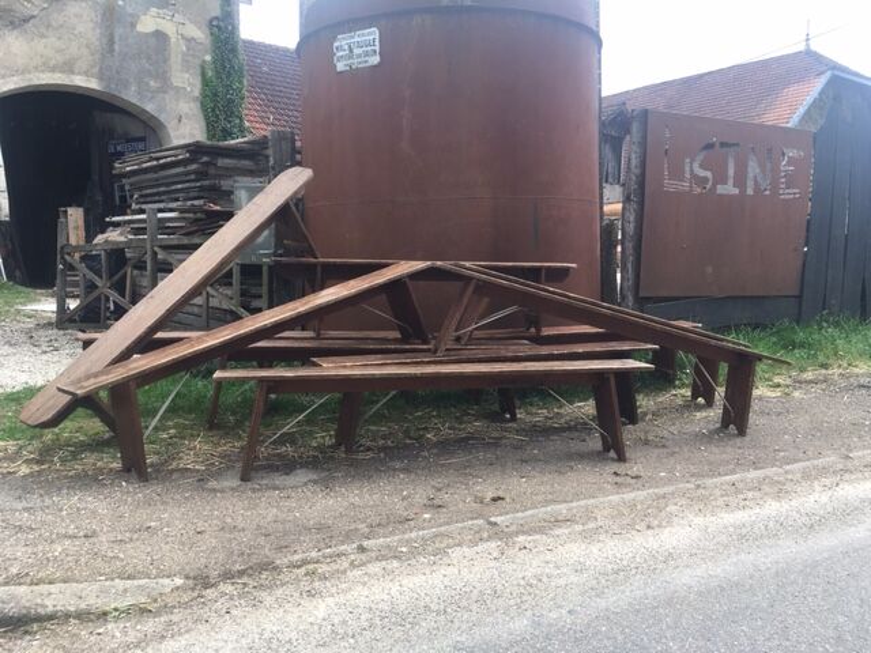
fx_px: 730
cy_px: 326
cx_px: 436
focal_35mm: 29
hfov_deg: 61.7
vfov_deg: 48.2
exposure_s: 1/310
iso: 25
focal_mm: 4.15
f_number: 2.2
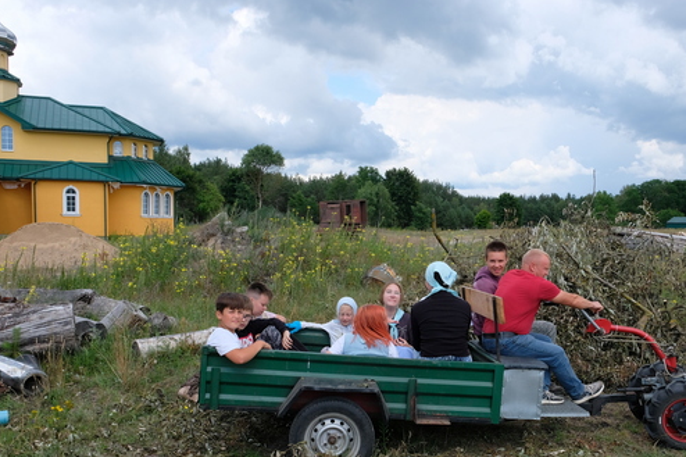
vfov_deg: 37.6
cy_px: 281
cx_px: 374
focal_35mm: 35
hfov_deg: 54.4
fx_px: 667
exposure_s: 1/400
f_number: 8
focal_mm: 18
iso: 400
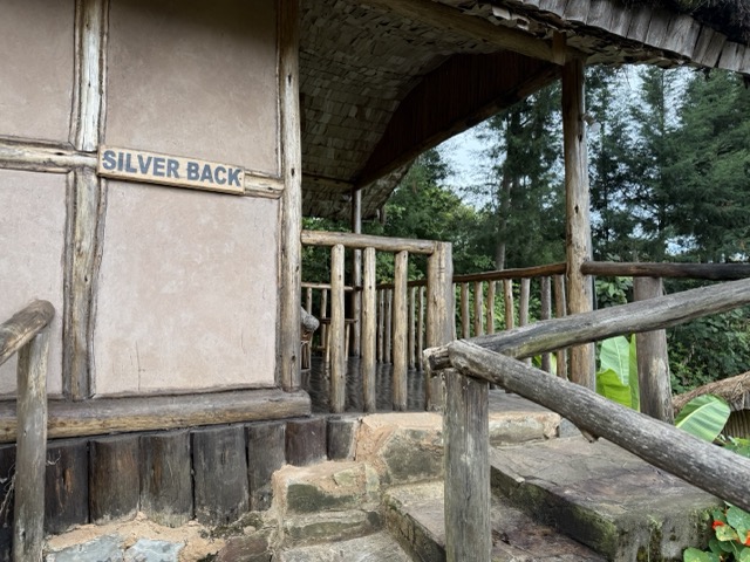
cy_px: 281
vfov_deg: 56.8
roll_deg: -0.5
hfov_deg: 71.6
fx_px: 520
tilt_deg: +3.2
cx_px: 375
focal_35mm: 24
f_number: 1.78
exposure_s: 1/532
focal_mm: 6.76
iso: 80
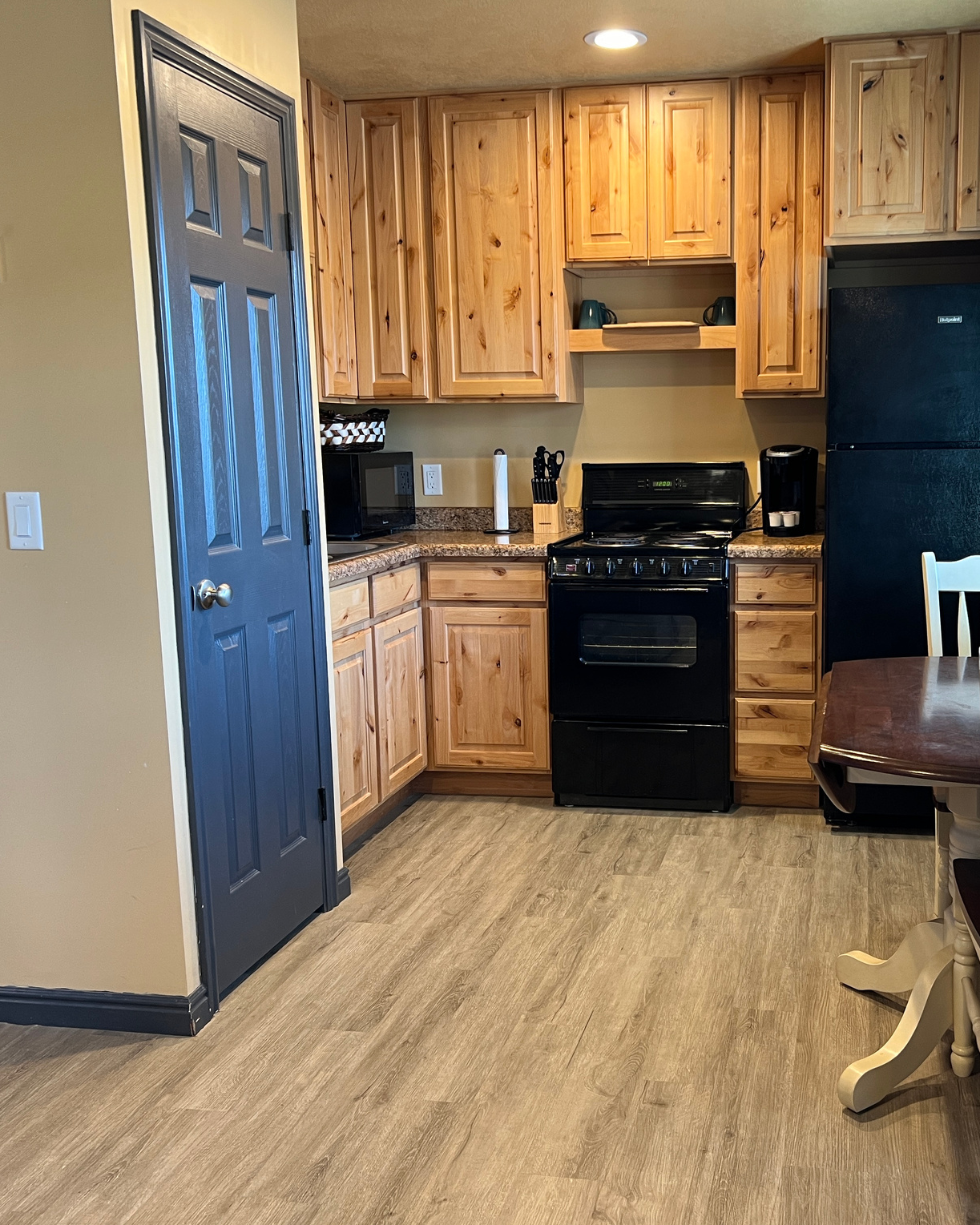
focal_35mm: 34
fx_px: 1233
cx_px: 631
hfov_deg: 42.9
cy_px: 614
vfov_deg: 52.8
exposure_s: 1/60
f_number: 1.5
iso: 100
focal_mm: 5.7
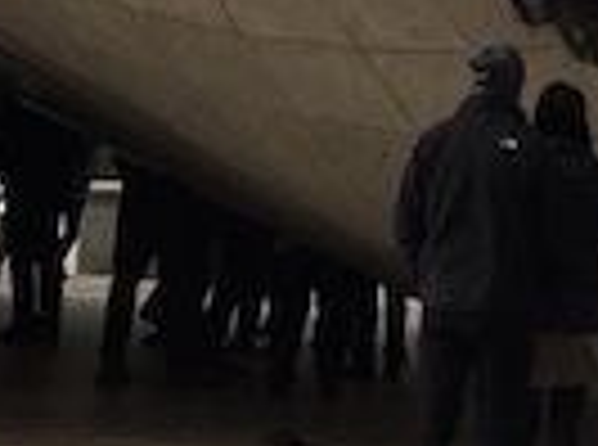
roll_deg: -4.8
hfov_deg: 8.8
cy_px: -1095
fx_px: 3859
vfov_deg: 5.9
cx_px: 526
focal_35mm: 224
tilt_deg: +17.6
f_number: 2.2
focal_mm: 4.15
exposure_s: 1/3300
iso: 32
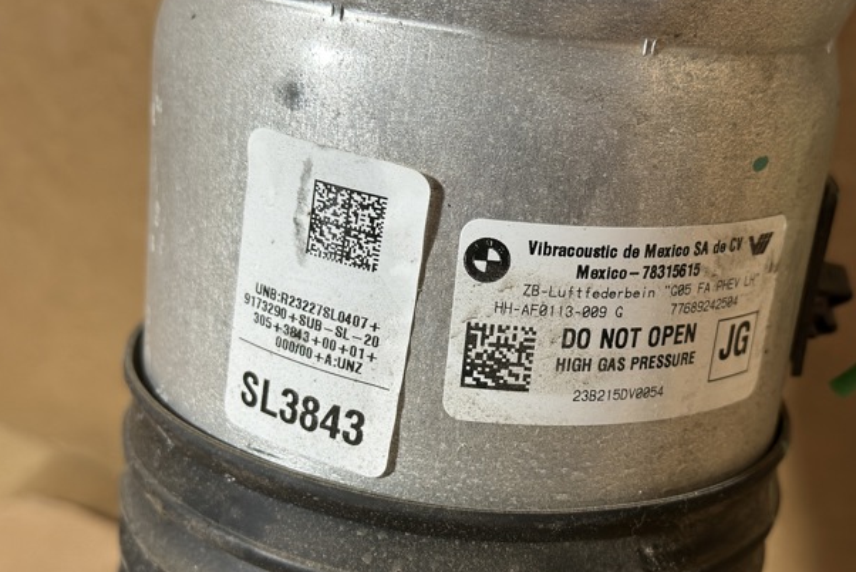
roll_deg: +9.3
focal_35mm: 53
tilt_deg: -41.1
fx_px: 1261
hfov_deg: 37.5
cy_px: 298
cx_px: 448
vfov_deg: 25.5
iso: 160
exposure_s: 1/50
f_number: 1.78
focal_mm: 6.86
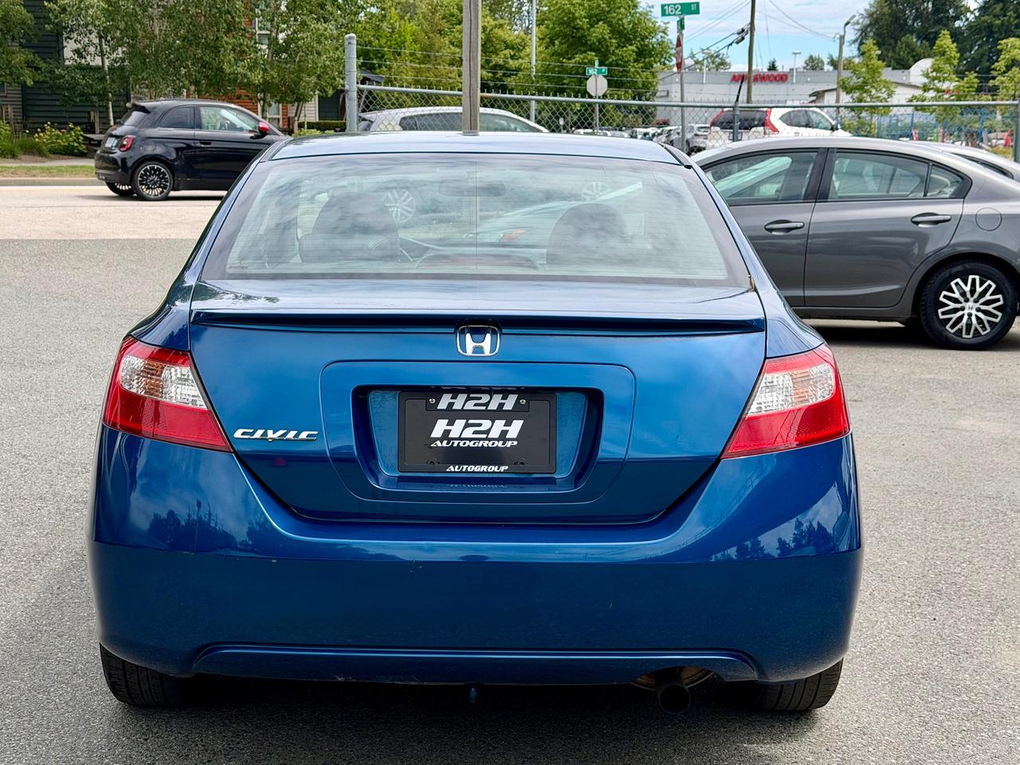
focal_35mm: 48
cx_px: 510
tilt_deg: -10.3
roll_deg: +0.3
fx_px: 1414
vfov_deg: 30.3
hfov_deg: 39.7
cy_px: 382
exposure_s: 1/3226
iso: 100
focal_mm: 6.76
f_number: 1.78
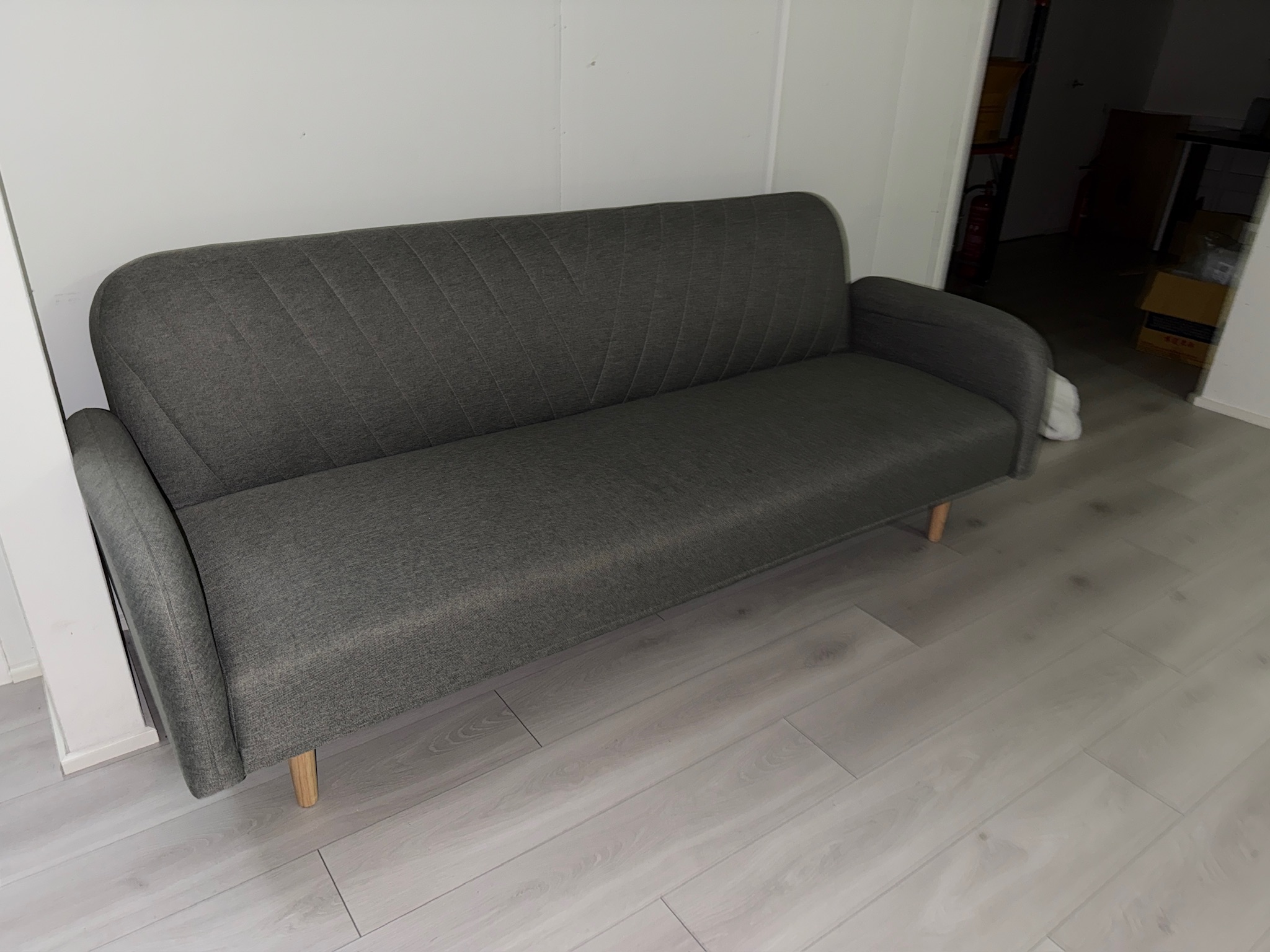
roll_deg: -2.1
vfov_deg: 56.8
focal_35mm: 24
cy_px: 476
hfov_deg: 71.6
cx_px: 635
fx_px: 881
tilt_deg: -25.9
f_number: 1.78
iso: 100
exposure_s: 1/4
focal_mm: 6.76
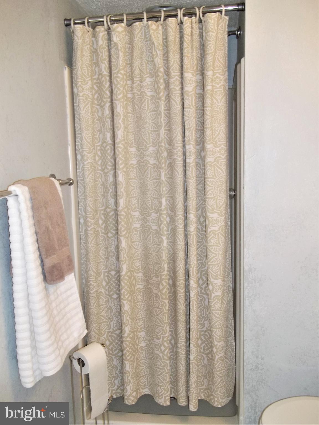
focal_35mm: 32
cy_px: 212
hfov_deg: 44.2
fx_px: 393
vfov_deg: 56.8
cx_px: 160
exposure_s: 1/30
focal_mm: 5.7
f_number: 2.9
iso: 80
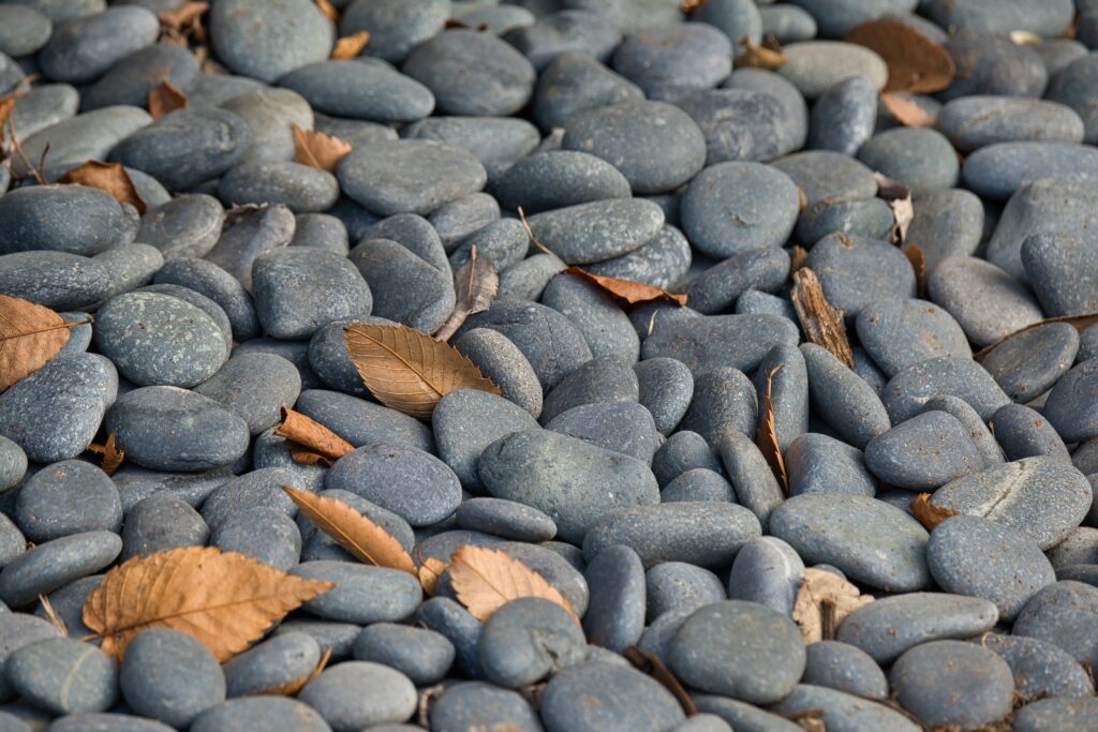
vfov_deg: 3.8
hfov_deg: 5.6
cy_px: 366
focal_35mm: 365
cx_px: 549
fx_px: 11133
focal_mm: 243.3
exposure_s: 1/110
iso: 160
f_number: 5.6
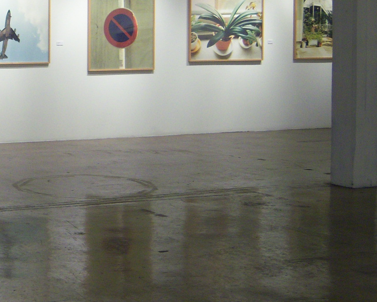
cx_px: -52
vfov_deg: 18.2
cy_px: 38
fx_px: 926
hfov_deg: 21.6
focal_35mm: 83
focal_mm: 7.5
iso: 160
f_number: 2.8
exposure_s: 1/30
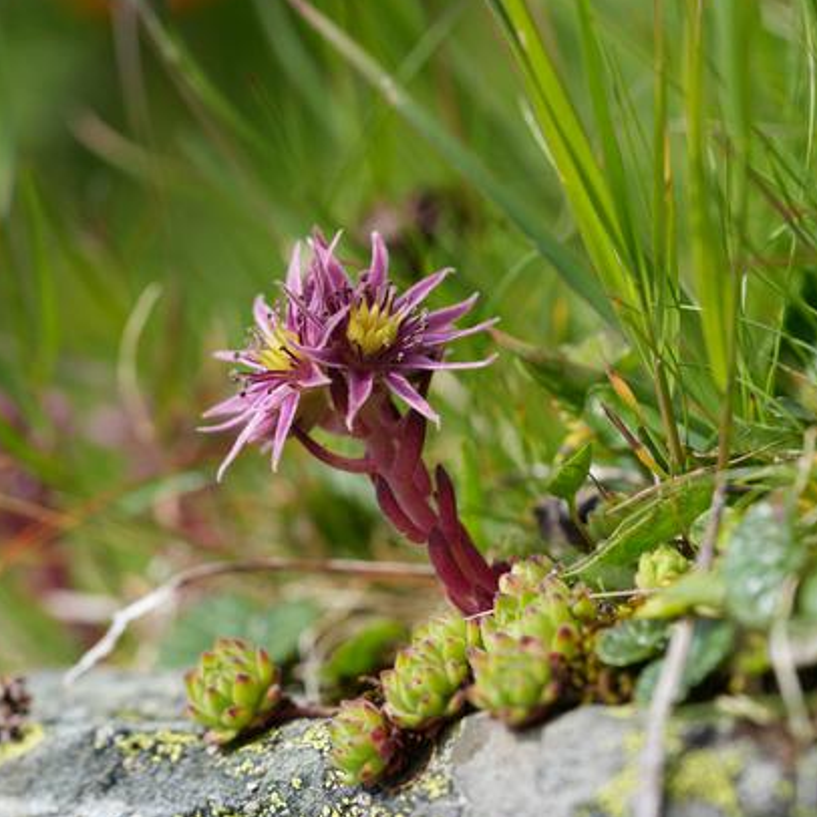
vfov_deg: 13.2
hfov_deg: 13.2
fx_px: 3525
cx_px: 360
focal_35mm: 132
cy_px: 381
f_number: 5.6
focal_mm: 90
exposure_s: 1/320
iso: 160
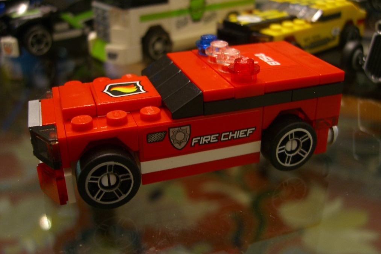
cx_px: 192
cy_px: 111
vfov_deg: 33.4
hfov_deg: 48.5
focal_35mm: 40
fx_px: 423
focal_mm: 7.9
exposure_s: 1/8
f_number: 2.8
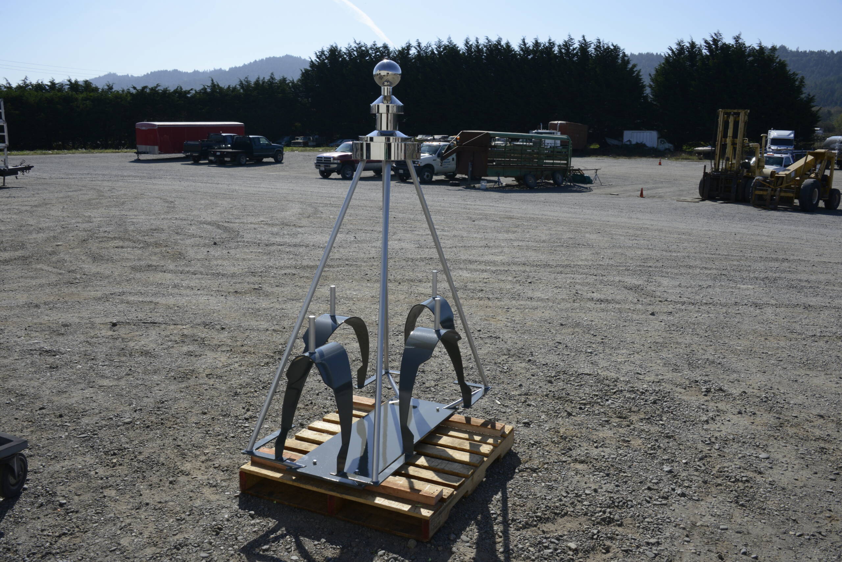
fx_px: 749
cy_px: 281
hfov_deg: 58.7
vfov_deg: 41.2
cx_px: 421
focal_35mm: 32
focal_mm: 32
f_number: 14
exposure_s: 1/800
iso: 800
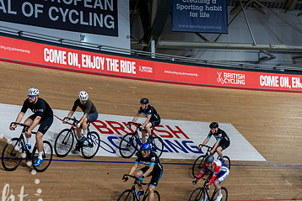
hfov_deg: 24.9
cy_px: 159
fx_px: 680
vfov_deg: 16.7
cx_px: 94
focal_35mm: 81
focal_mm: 50
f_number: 2.8
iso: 2500
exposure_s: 1/1250
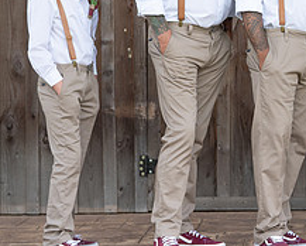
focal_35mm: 284
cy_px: -17
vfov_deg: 5.4
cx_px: 393
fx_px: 2574
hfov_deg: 6.7
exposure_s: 1/250
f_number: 4
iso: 125
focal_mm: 105
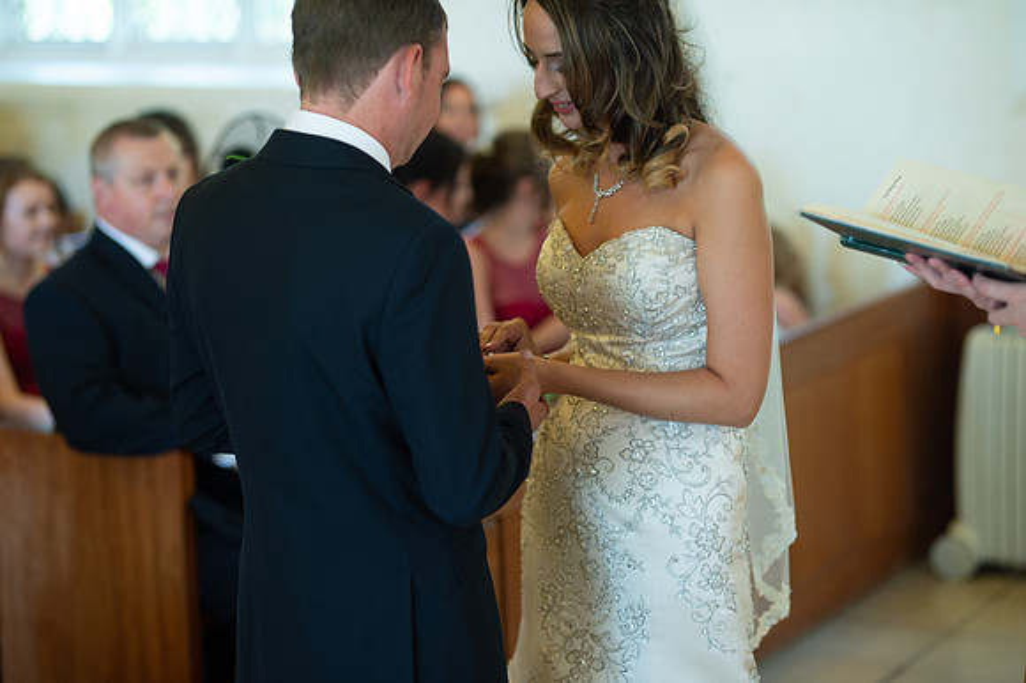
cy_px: 342
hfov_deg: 23.9
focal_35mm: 85
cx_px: 513
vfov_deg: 16.1
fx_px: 2421
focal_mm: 85
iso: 1000
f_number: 2
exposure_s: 1/125
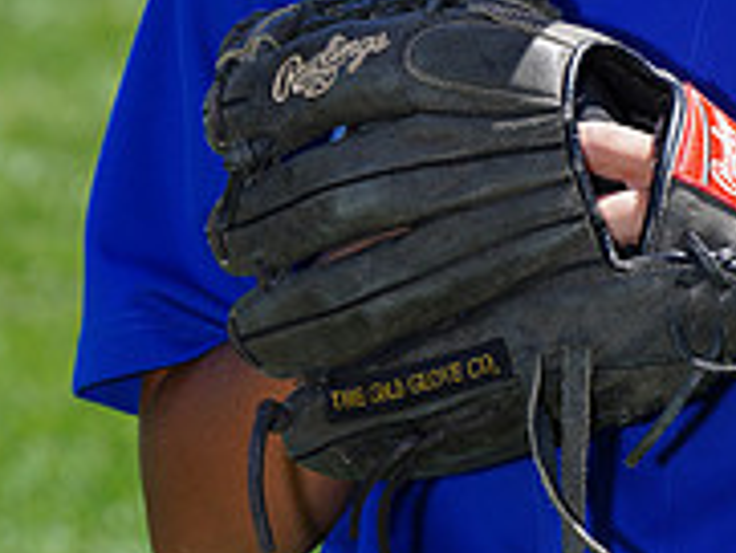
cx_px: 693
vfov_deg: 2.8
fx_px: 11361
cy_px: -195
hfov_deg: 3.7
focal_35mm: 534
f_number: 9
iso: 160
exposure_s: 1/200
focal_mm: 173
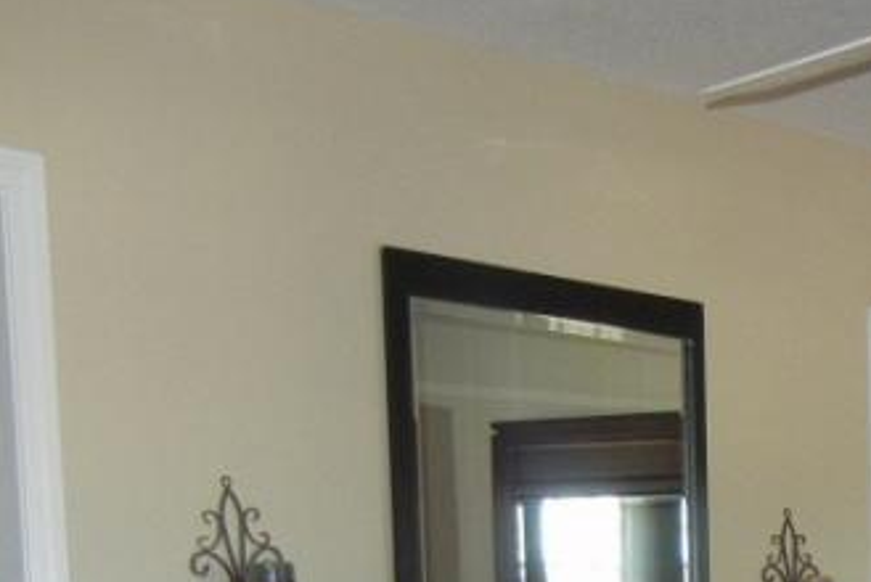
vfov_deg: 13.1
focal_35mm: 97
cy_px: 952
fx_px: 2349
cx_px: 1205
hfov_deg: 19.1
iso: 277
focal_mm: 5.4
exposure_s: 1/30
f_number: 3.5
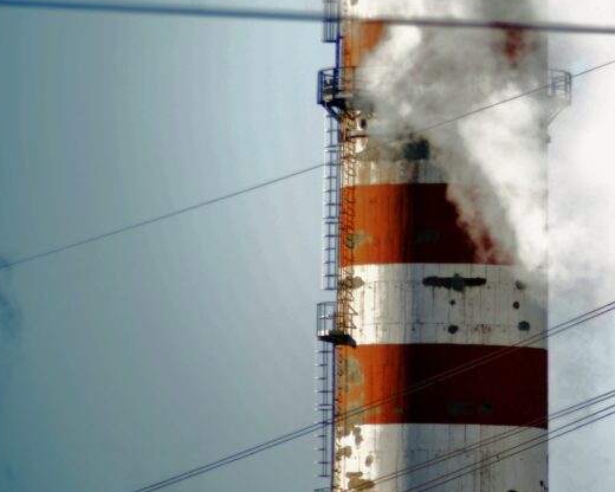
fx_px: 23644
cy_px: 64
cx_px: 681
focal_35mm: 1299
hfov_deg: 1.5
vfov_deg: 1.2
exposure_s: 1/640
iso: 400
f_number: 16
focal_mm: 600
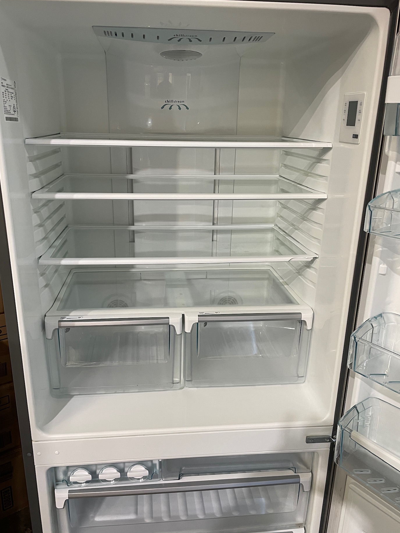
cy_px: 269
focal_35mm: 29
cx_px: 191
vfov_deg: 61.7
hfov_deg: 48.2
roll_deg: -0.8
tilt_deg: -20.0
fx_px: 447
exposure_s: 1/50
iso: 160
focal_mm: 4.2
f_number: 1.6
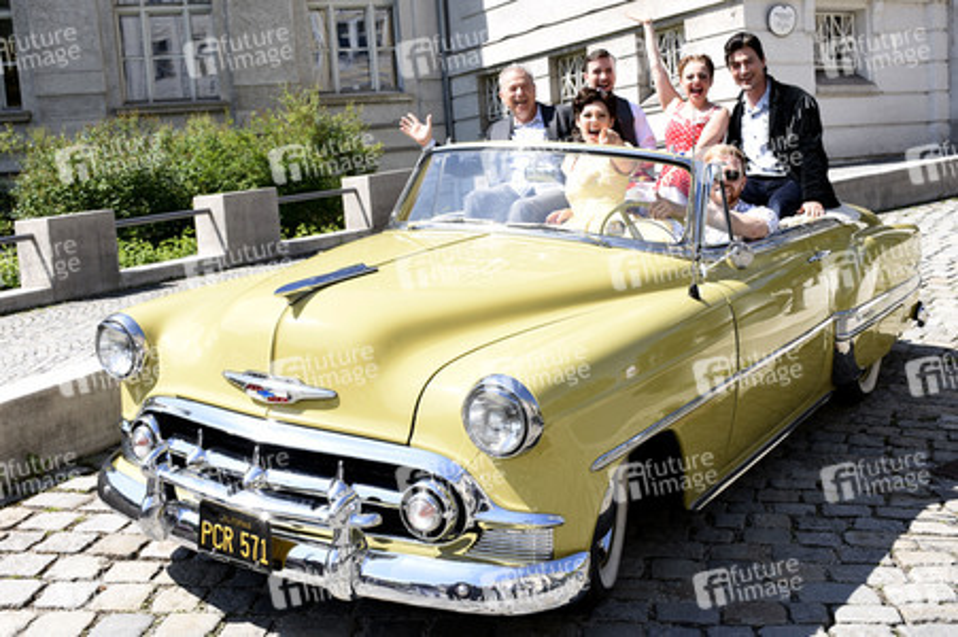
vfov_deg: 36.8
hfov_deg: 53.2
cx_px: 479
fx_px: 957
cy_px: 318
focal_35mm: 36
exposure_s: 1/160
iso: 100
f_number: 6.3
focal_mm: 24
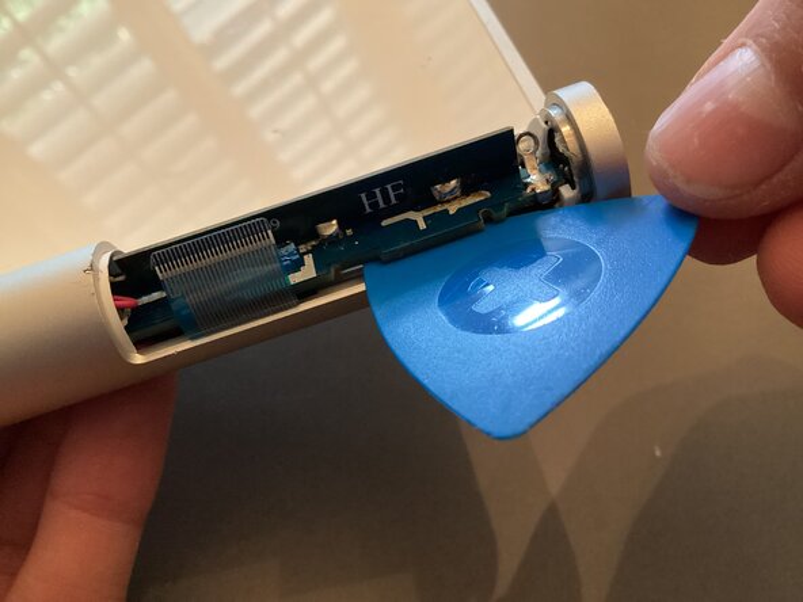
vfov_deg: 45.4
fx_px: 719
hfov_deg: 58.4
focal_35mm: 31
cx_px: 402
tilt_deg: -52.1
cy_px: 301
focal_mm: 3.3
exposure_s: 1/30
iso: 400
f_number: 2.4
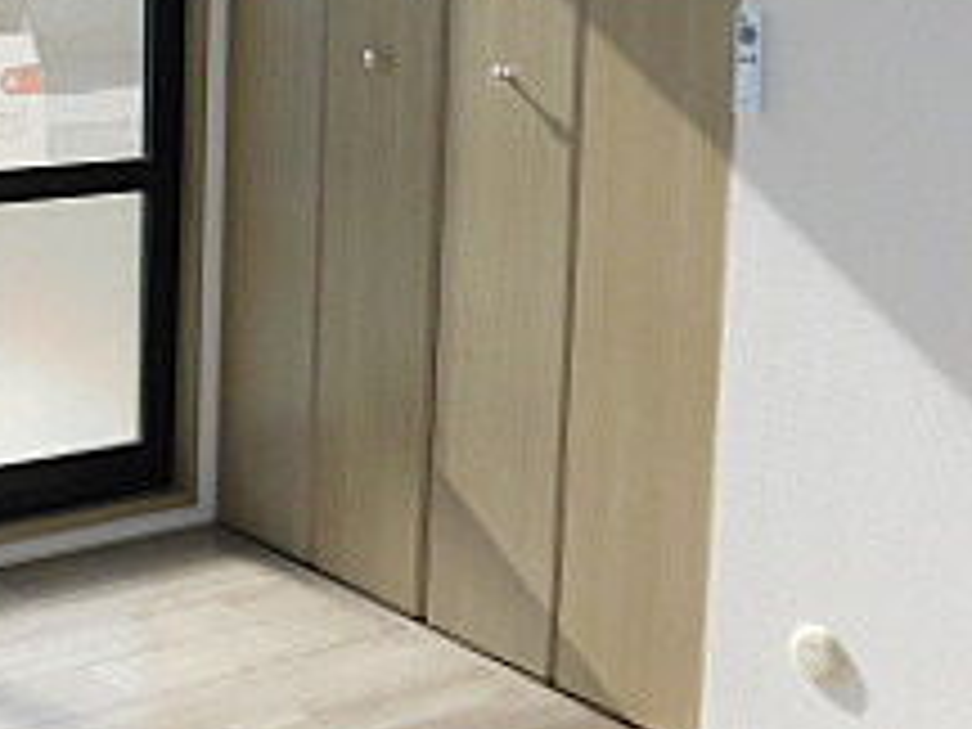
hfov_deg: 27.6
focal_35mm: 68
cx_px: 112
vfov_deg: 21.2
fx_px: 1909
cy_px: 76
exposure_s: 1/640
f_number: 3
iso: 125
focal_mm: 4
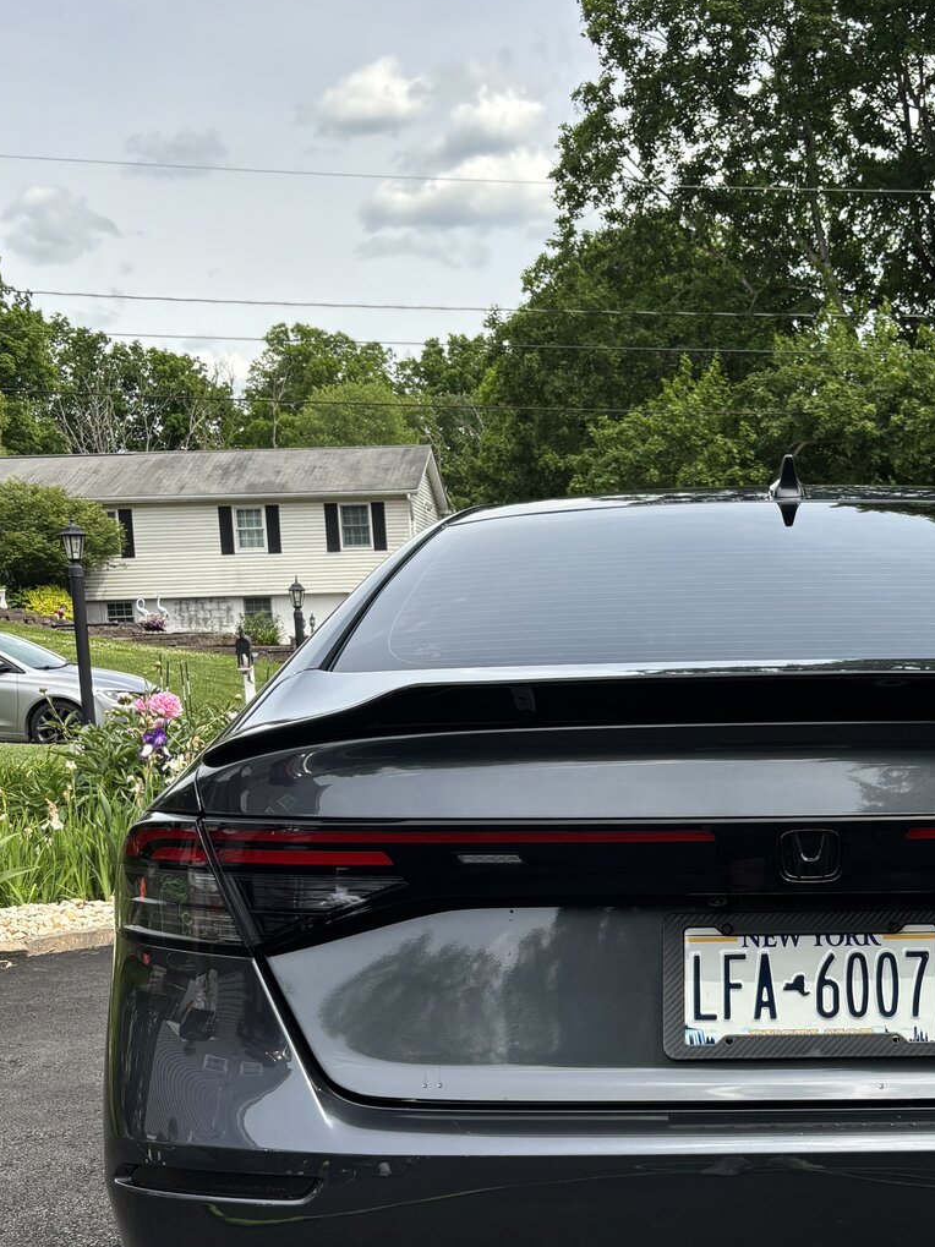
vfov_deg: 38.2
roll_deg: +2.6
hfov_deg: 29.0
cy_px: 885
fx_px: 1765
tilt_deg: -8.4
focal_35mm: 49
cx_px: 754
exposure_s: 1/1139
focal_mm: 5.96
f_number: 1.6
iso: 50
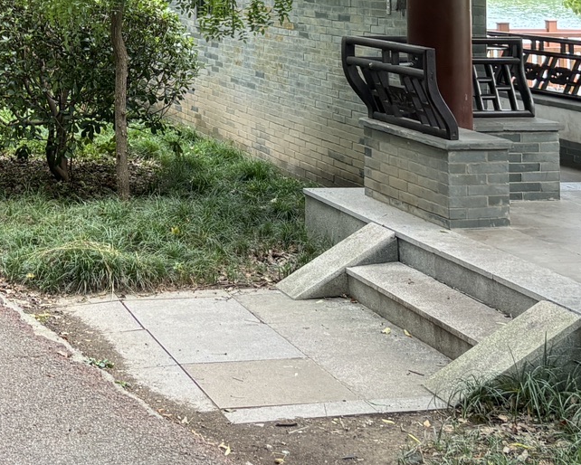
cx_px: 43
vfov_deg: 18.0
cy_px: -163
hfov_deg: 23.4
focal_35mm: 79
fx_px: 1359
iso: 64
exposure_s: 1/142
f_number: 1.6
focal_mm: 5.96
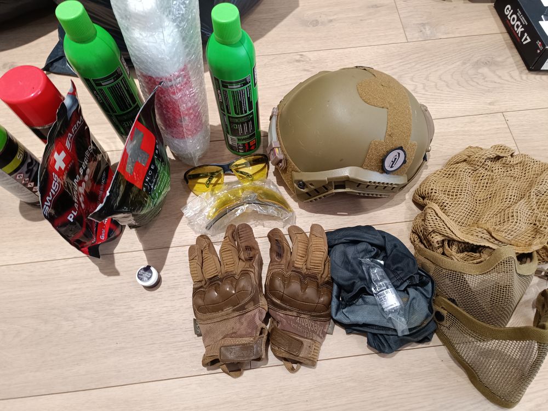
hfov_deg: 71.6
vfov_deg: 56.8
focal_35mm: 24
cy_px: 206
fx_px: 380
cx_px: 274
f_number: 1.88
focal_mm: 5.59
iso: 702
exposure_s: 1/33.3
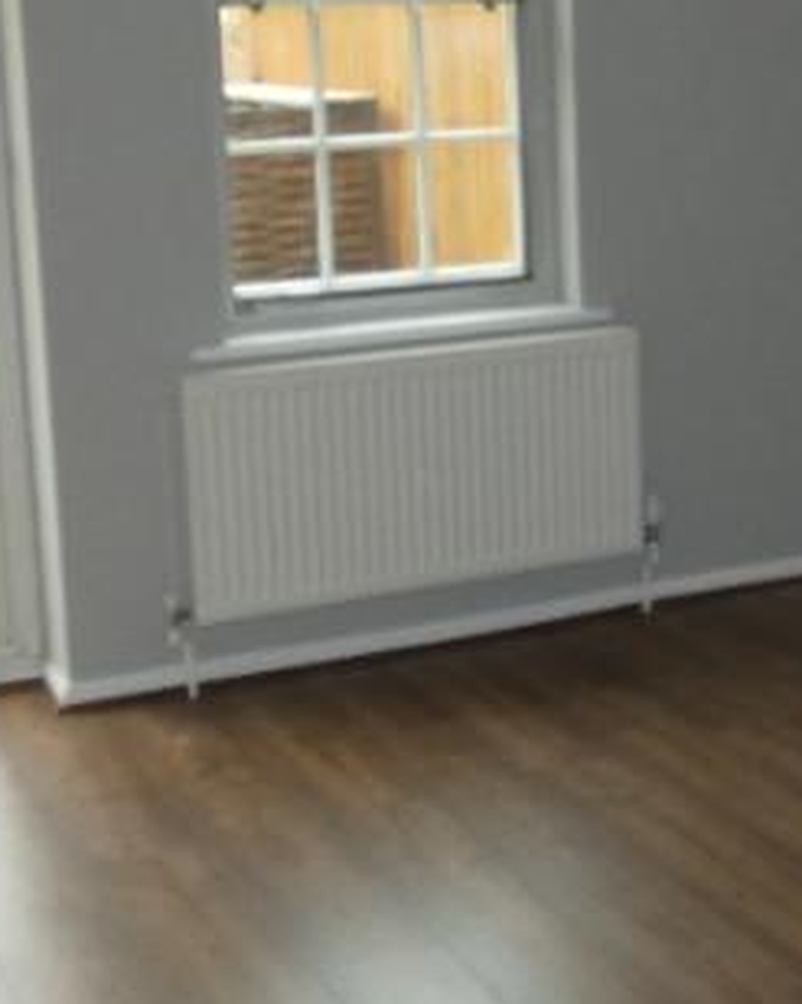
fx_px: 1930
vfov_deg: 29.0
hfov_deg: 22.8
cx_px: 737
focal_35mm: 65
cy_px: 339
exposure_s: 1/60
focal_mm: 3.6
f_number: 2.8
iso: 100
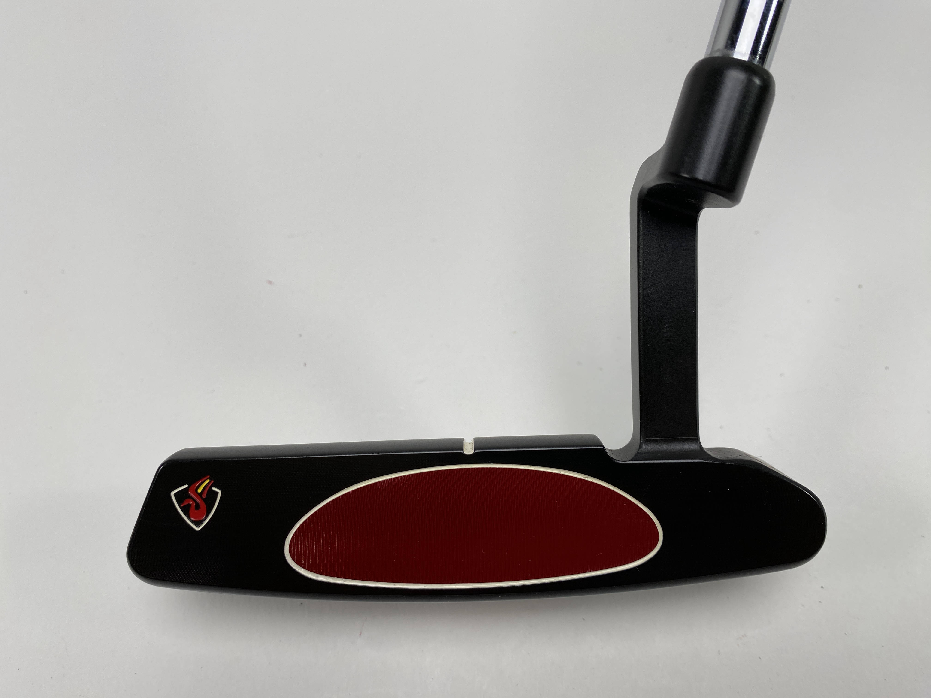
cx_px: 466
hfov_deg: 67.3
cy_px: 349
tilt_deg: -62.1
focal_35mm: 26
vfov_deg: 53.1
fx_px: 699
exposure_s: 1/389
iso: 32
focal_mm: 4.25
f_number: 1.8
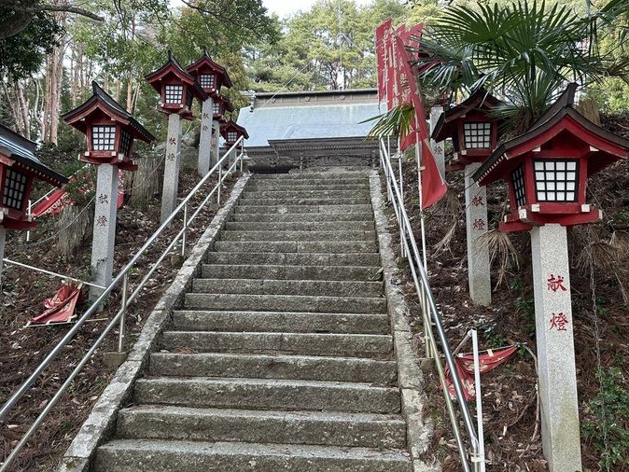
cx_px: 280
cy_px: 233
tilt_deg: +9.2
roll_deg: -1.2
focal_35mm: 29
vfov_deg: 48.3
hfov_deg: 61.5
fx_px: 527
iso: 125
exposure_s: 1/121
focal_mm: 6.86
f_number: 1.78
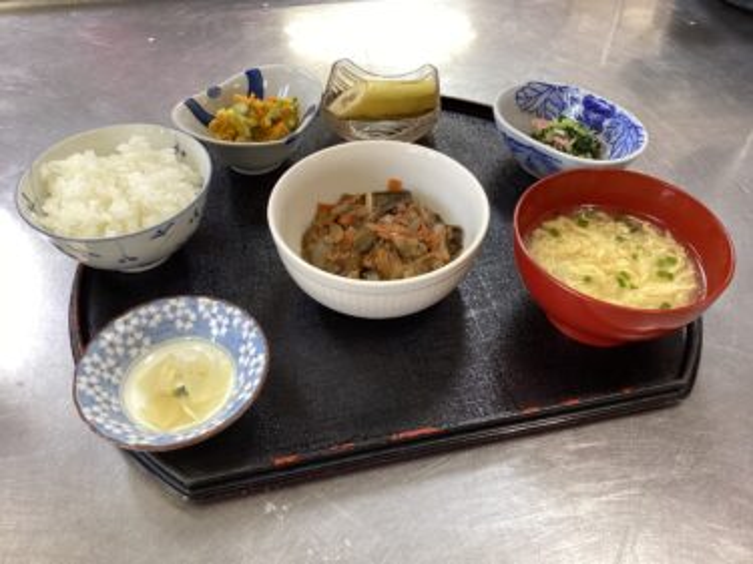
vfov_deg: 45.4
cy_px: 282
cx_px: 376
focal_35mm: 31
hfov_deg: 58.4
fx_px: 674
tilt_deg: -45.0
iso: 125
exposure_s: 1/50
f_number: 2.4
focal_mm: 3.3
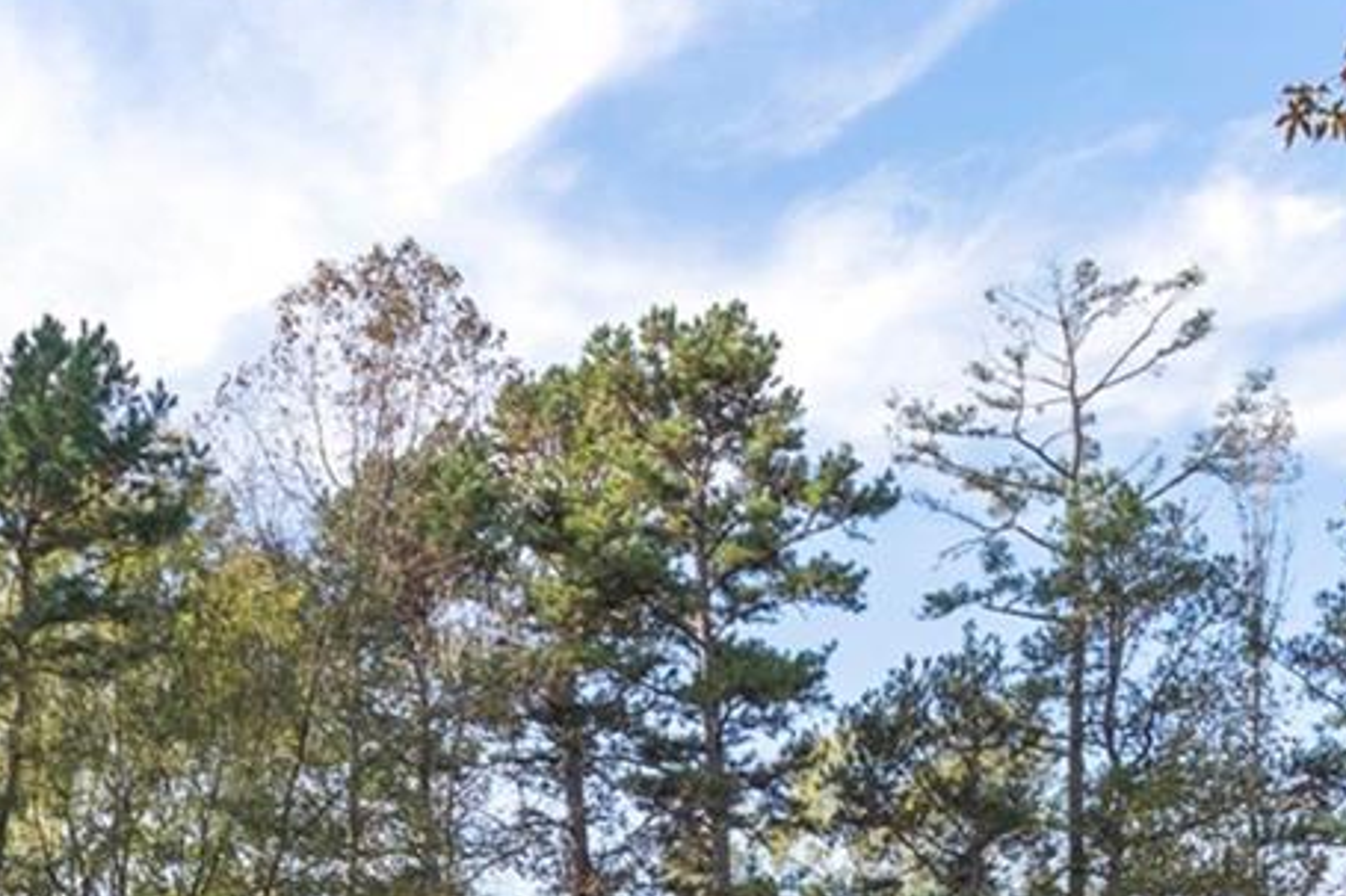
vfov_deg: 15.9
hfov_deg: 27.8
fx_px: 2691
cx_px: 393
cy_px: 1646
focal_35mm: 72
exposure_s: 1/80
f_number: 4
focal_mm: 16
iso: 100
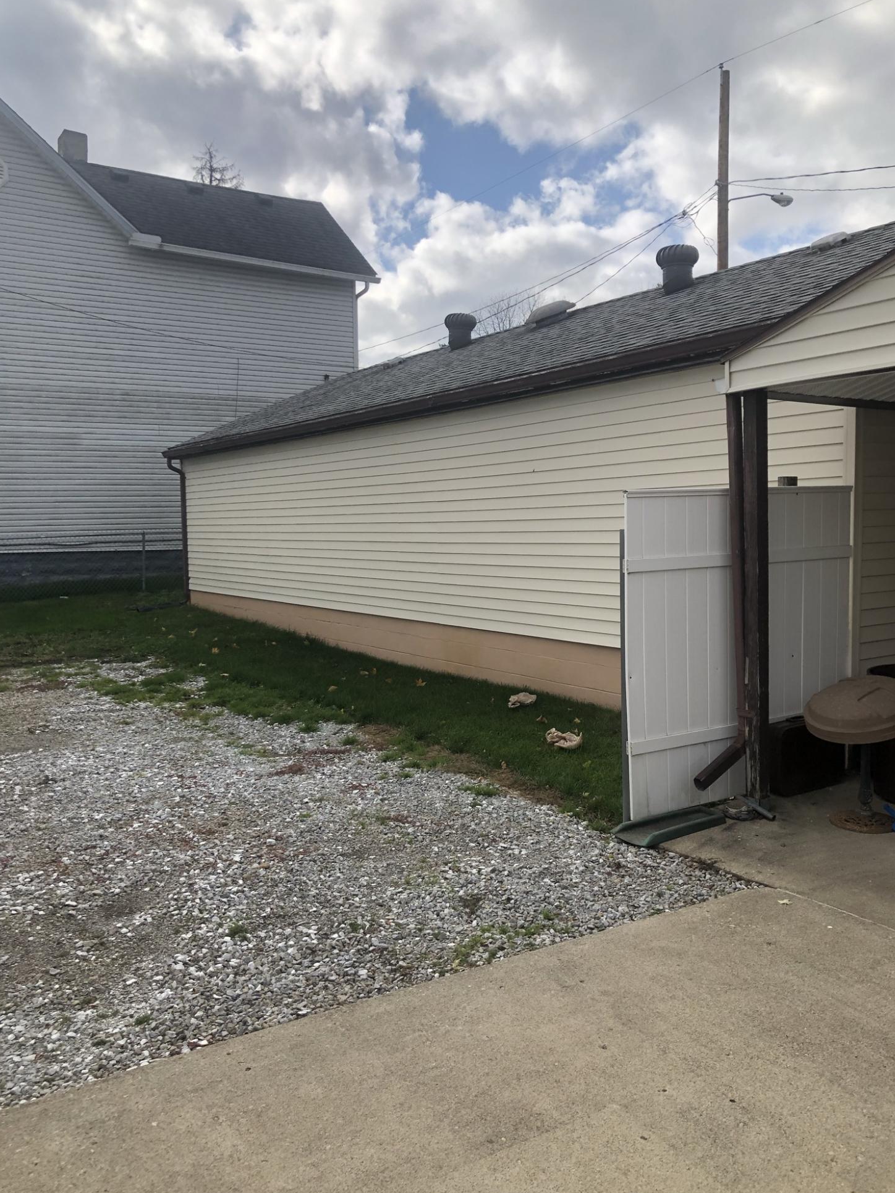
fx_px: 1000
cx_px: 449
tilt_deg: -3.8
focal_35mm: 29
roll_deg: +2.1
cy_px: 604
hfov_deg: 48.2
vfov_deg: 61.7
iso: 20
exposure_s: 1/1946
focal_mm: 3.99
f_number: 1.8
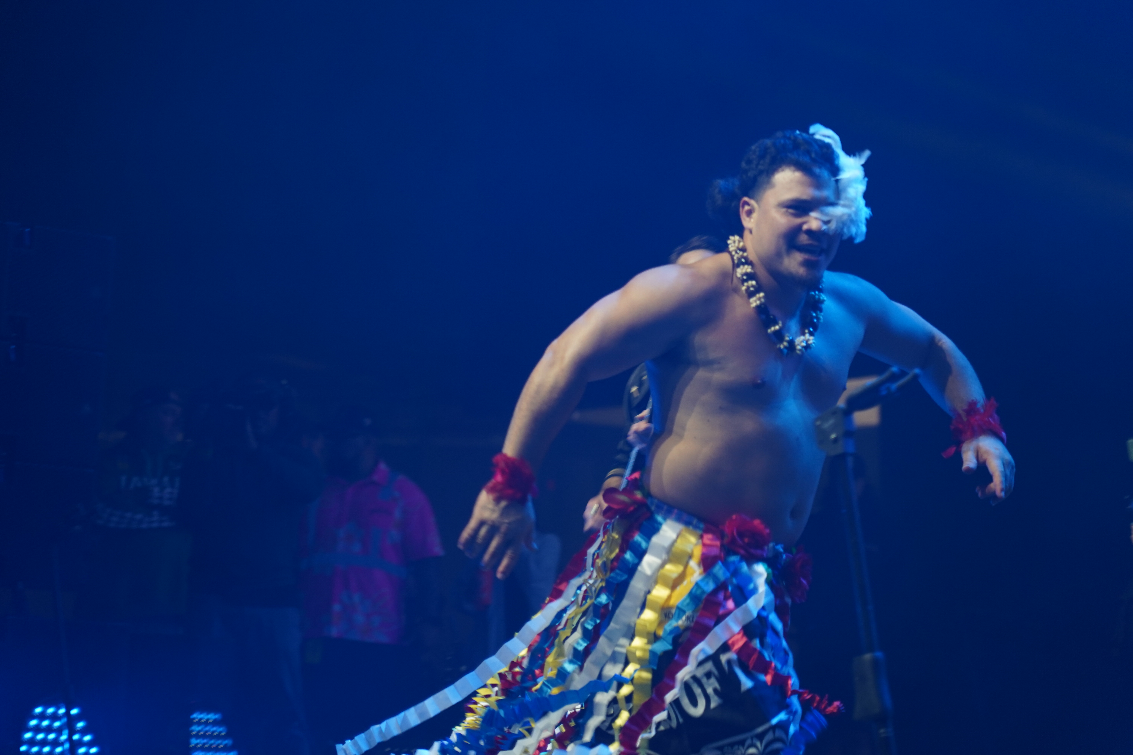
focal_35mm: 105
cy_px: 378
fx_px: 3304
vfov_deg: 13.0
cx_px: 566
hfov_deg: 19.5
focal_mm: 105
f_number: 4
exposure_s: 1/125
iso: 1000
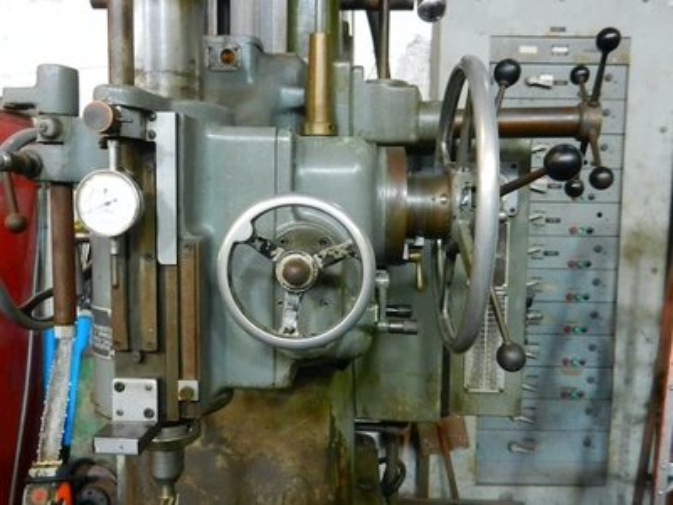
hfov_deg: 61.7
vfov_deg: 48.2
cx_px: 336
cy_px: 252
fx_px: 564
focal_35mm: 29
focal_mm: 5.1
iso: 200
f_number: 3.6
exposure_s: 1/2.5
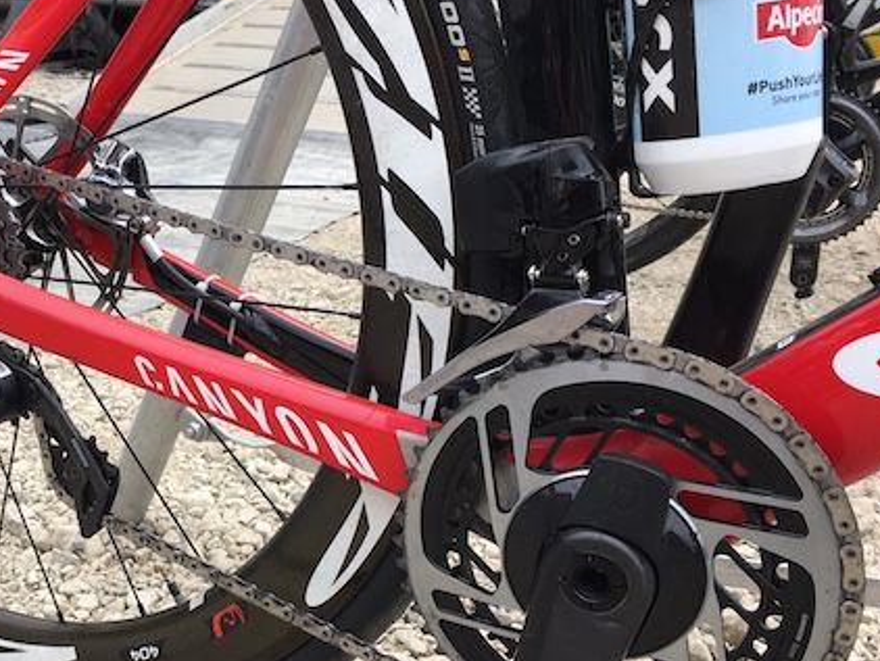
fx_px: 1170
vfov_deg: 31.2
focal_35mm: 46
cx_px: 240
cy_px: 458
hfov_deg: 40.3
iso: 25
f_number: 2.2
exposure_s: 1/314
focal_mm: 4.15
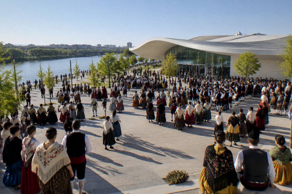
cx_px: 146
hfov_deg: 54.5
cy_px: 97
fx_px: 284
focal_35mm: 35
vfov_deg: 37.8
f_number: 10
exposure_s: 1/200
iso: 500
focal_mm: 35
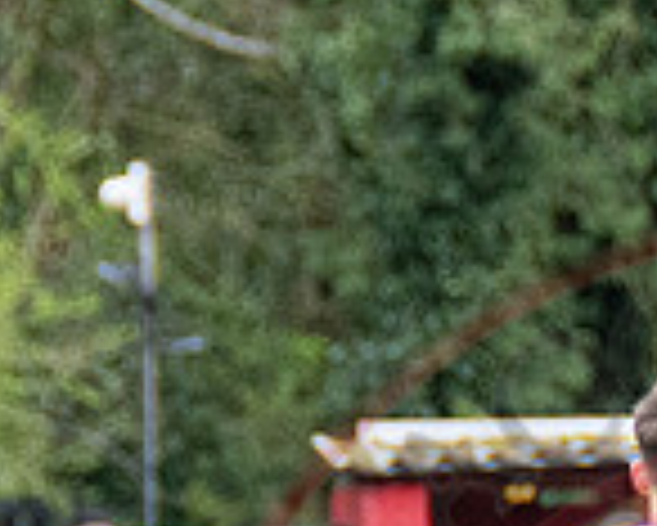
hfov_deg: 1.2
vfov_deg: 1.0
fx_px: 30354
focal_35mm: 1560
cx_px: 1619
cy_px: 887
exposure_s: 1/1250
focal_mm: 160
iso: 800
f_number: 4
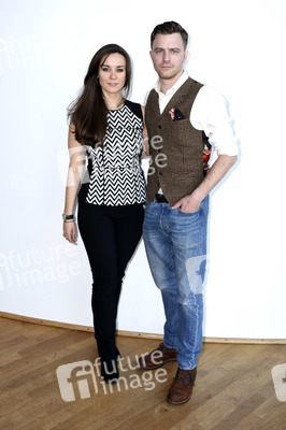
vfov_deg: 55.1
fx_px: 412
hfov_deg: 38.3
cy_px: 215
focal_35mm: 34
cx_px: 143
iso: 100
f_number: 4.5
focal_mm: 23
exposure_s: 1/80
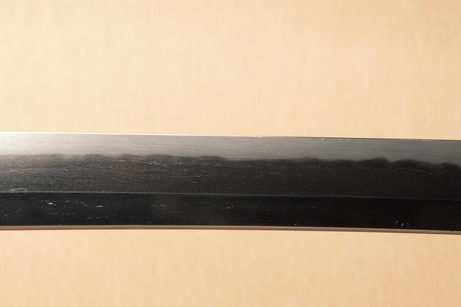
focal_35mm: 112
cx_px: 230
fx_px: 1439
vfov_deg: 12.2
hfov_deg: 18.2
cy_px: 154
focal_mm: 75
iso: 400
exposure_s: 1/2
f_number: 11
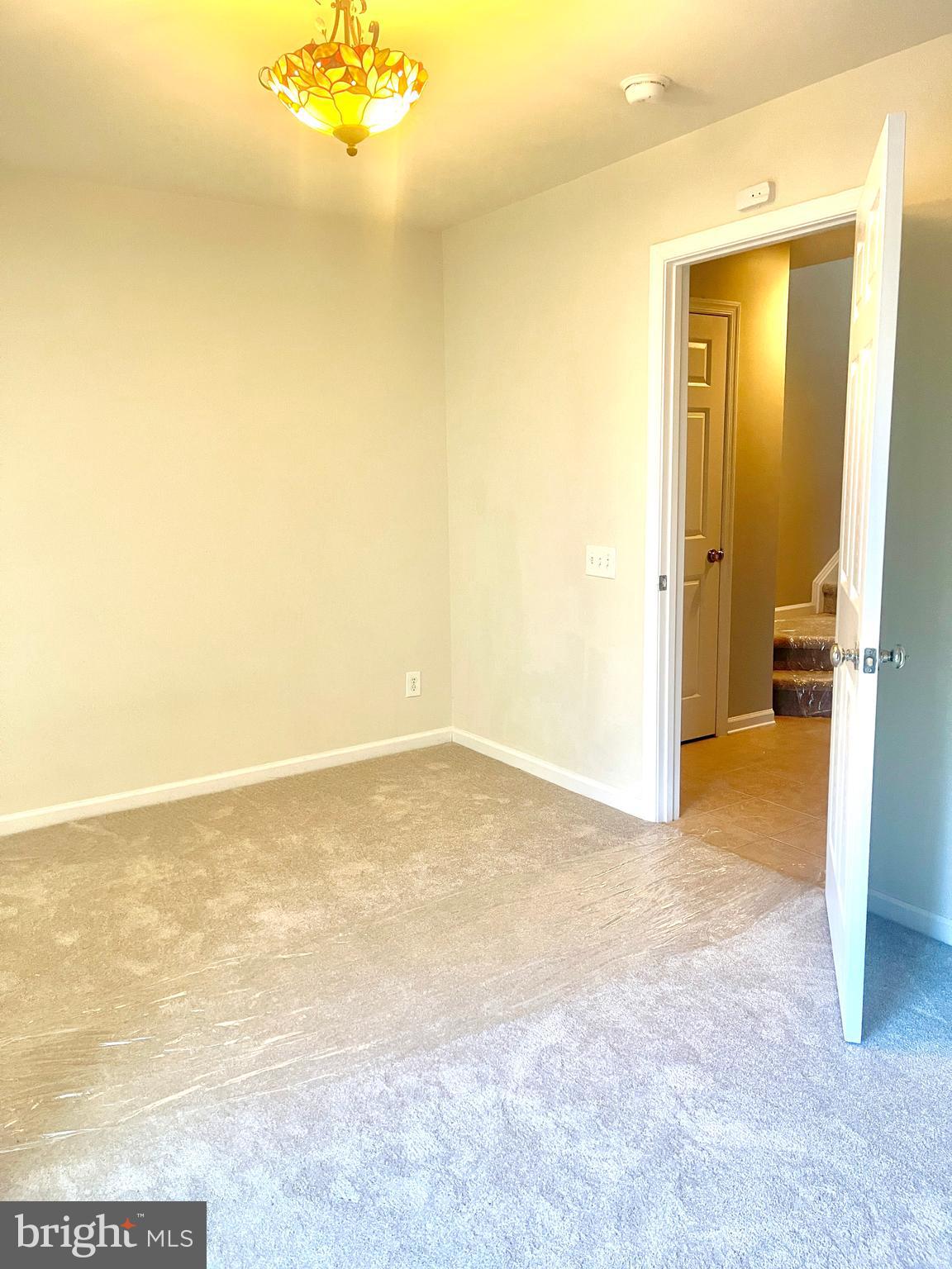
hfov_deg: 54.9
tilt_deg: -8.9
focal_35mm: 25
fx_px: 917
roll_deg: +1.0
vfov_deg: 69.4
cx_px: 476
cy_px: 634
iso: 250
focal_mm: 5.1
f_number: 1.6
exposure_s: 1/60
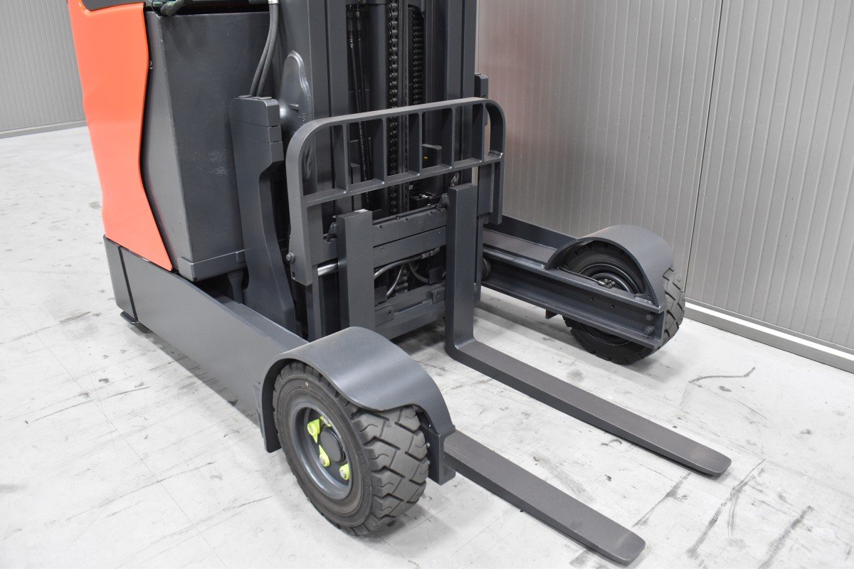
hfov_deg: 61.9
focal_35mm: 30
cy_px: 284
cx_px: 427
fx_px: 712
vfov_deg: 43.6
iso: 1600
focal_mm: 20
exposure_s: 1/20
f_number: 5.6
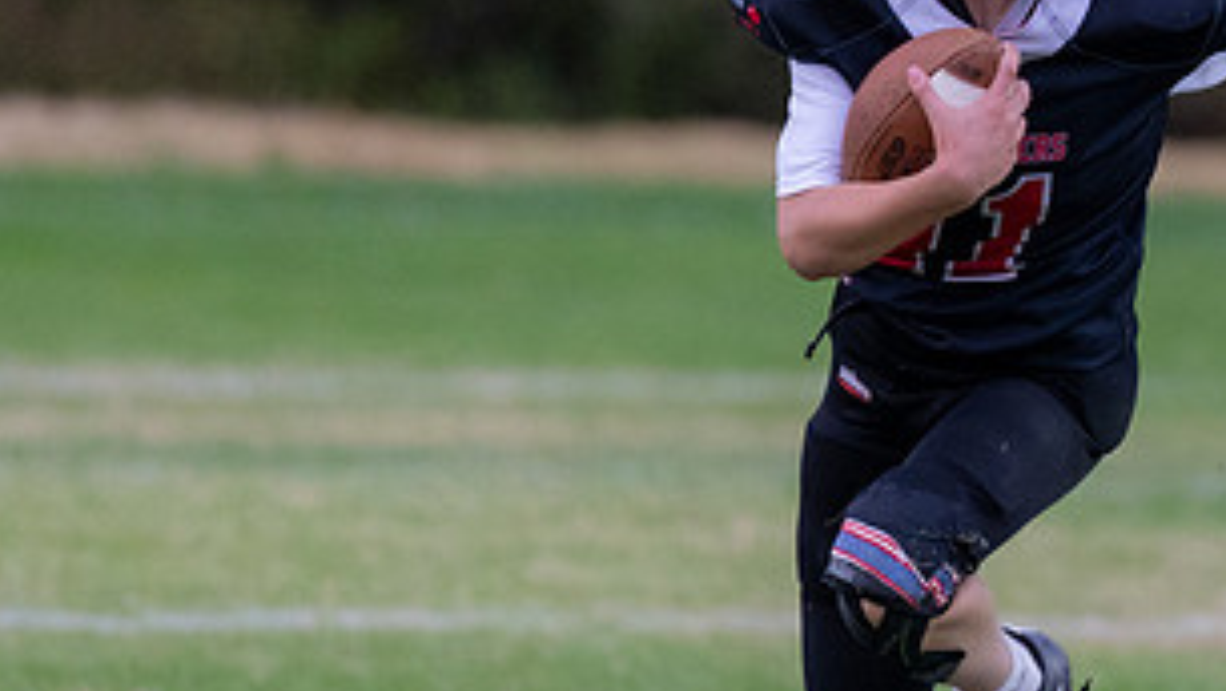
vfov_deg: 1.4
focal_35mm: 859
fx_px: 27942
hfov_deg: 2.5
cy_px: 219
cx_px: 1167
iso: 2000
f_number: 2.8
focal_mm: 200
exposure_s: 1/1250
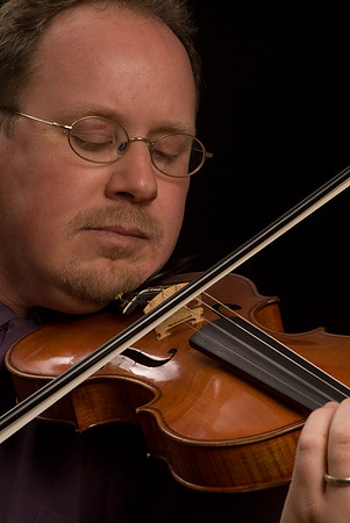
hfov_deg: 11.4
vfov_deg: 17.0
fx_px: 1746
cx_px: 175
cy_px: 262
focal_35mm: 120
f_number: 16
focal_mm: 80
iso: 100
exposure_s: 1/80
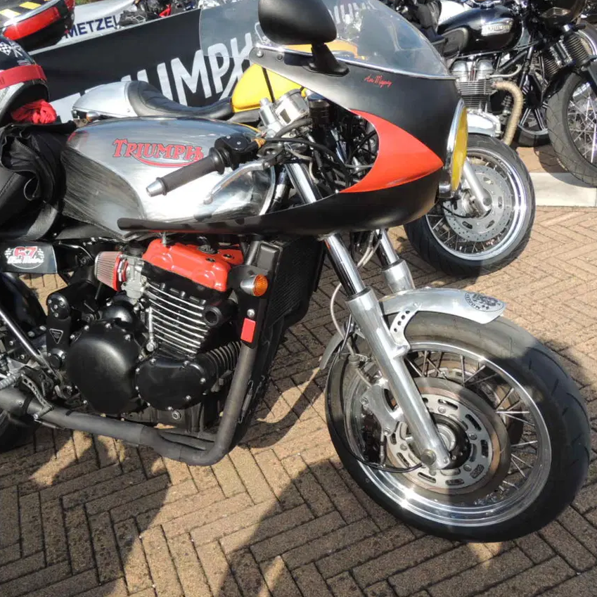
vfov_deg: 47.2
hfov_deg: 47.0
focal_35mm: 35
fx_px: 683
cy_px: 295
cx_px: 250
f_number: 2.8
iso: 100
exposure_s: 1/800
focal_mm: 5
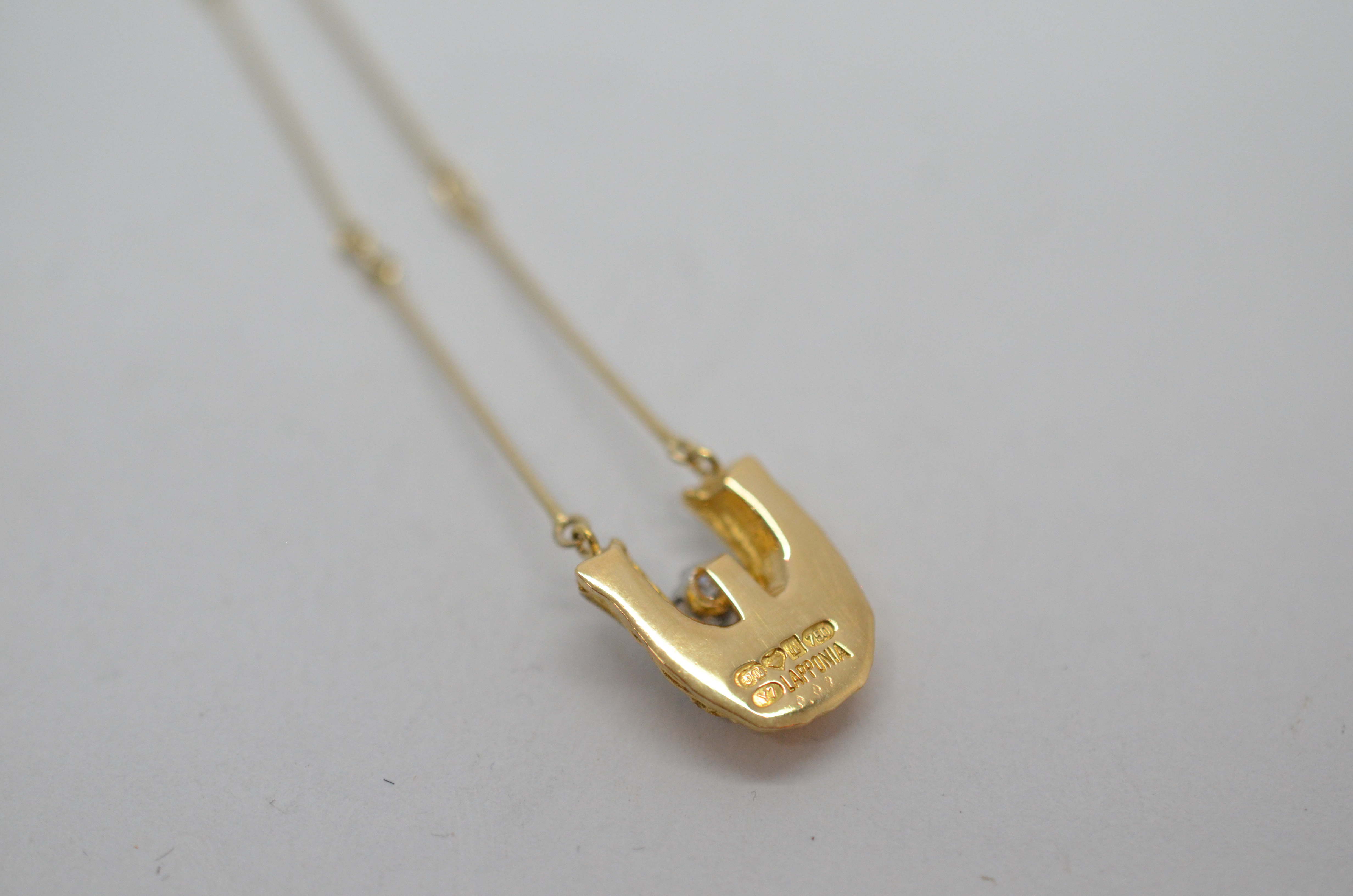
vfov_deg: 22.5
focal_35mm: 60
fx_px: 2250
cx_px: 676
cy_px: 448
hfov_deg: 33.5
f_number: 4.5
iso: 2000
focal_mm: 40
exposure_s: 1/2500
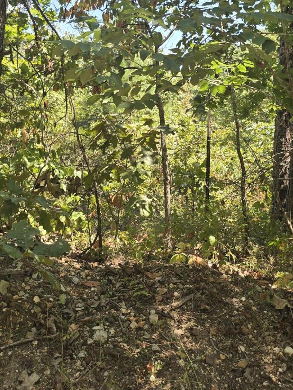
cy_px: 133
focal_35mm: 53
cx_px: 145
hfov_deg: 27.5
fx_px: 598
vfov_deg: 35.8
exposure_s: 1/180
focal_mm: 6.3
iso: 12
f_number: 1.7
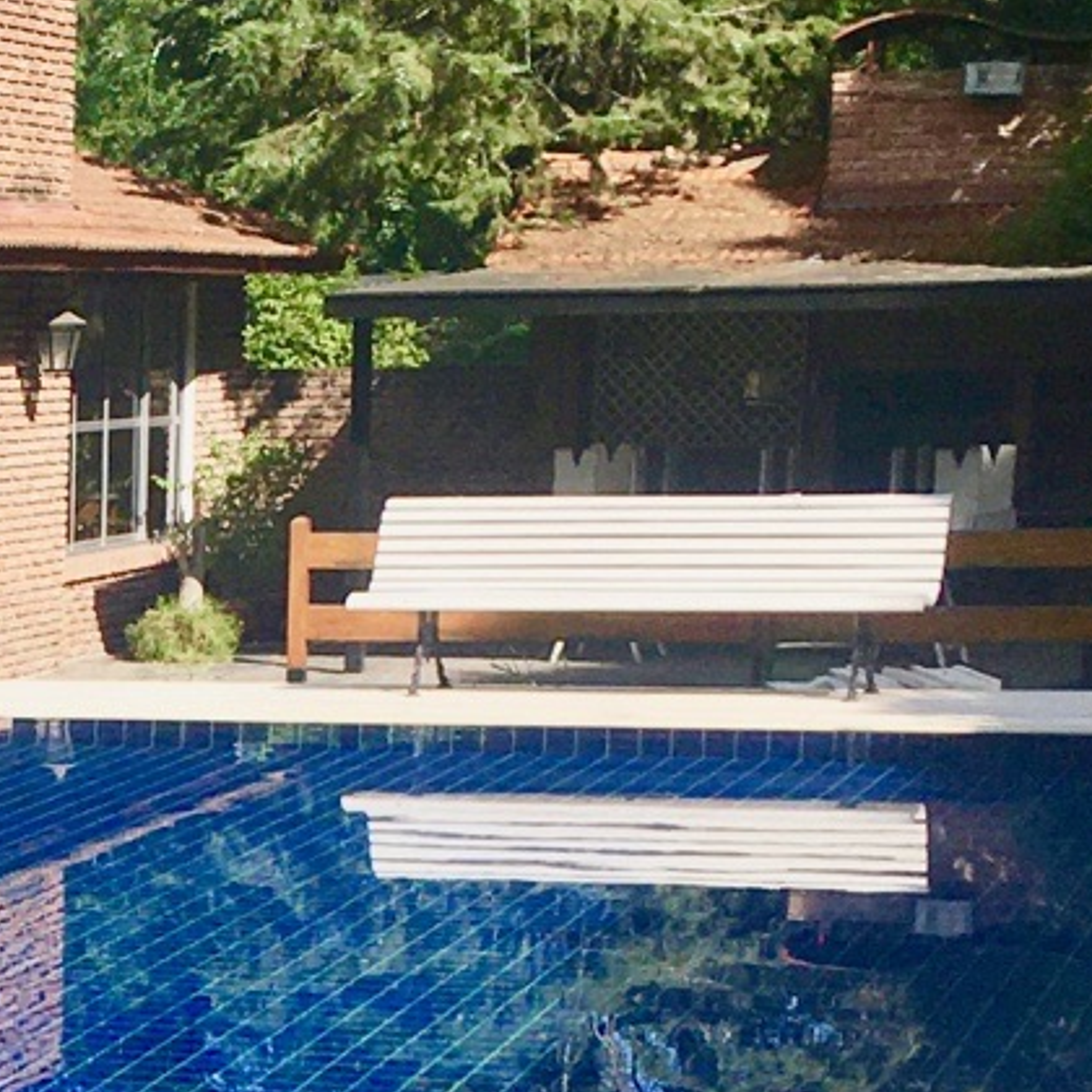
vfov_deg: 13.5
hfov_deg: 13.3
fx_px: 4461
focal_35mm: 125
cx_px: -494
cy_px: 1409
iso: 25
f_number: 2.2
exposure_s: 1/1876
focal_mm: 4.15
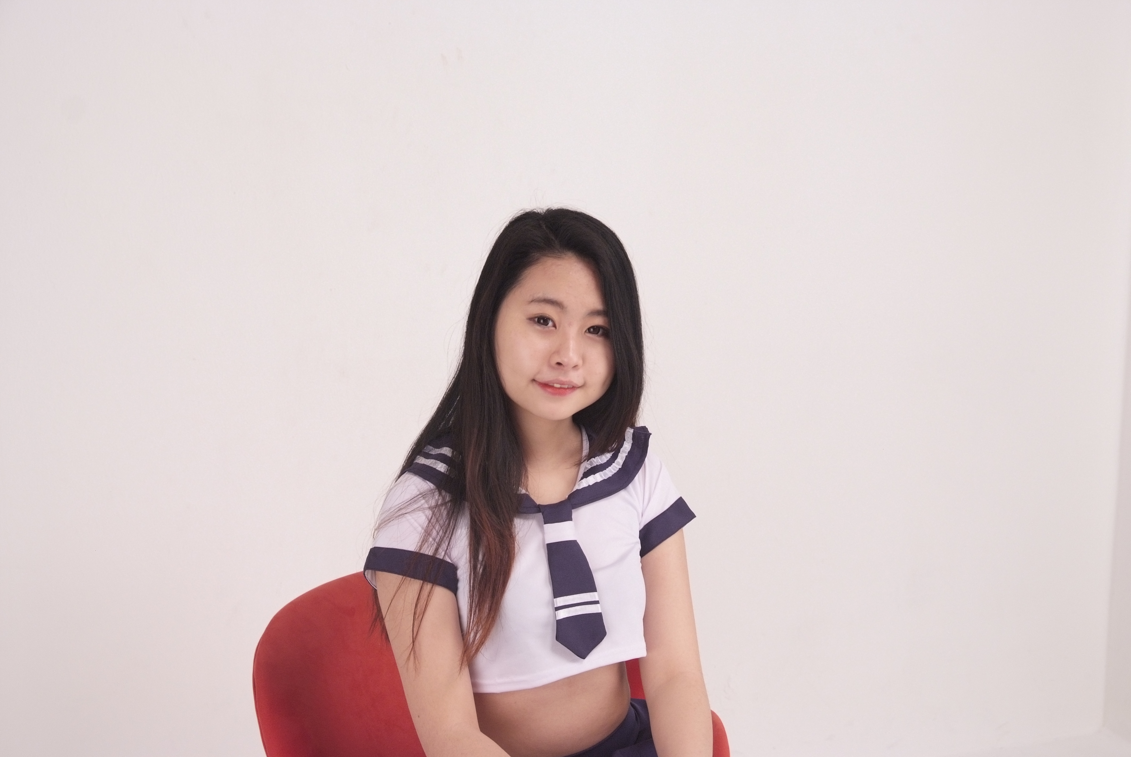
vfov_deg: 23.8
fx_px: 1793
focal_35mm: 57
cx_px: 566
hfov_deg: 35.0
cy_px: 378
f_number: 5.6
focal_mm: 38
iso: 640
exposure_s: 1/125
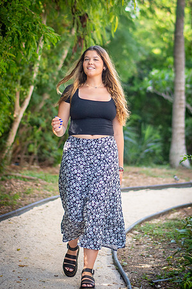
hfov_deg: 11.1
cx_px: 85
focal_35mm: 124
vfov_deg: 16.5
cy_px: 84
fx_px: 991
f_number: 1.8
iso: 2000
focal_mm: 58
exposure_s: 1/1600
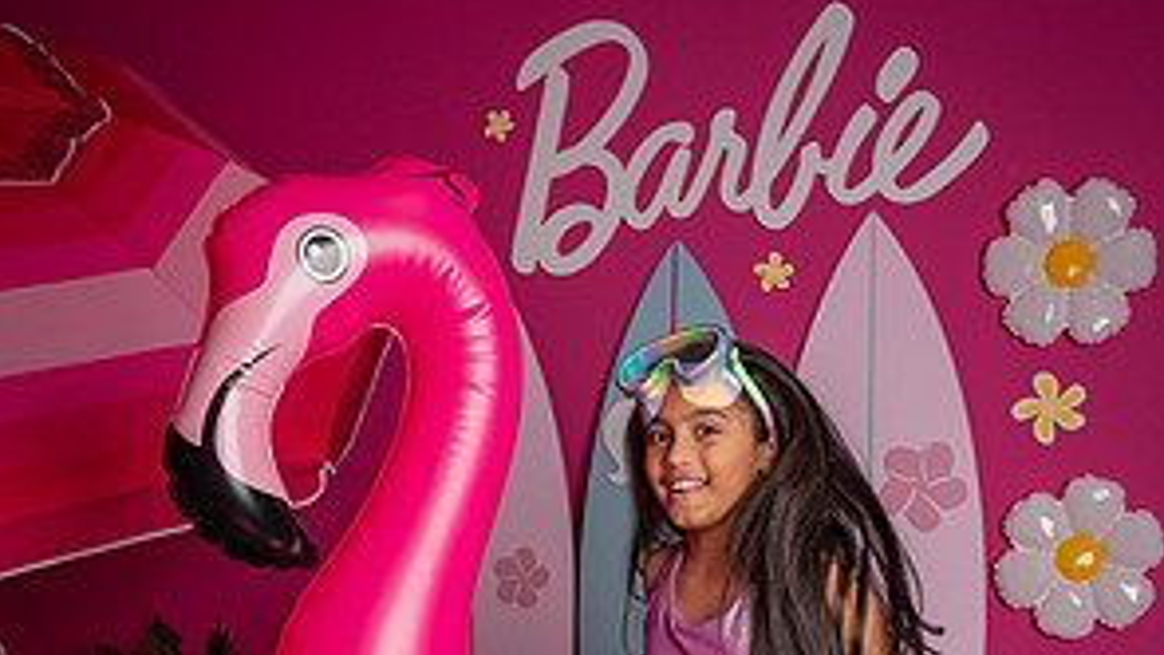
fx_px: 1482
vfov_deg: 23.4
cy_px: 722
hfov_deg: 42.9
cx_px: 584
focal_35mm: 48
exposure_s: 1/200
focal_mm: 30
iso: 500
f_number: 6.3
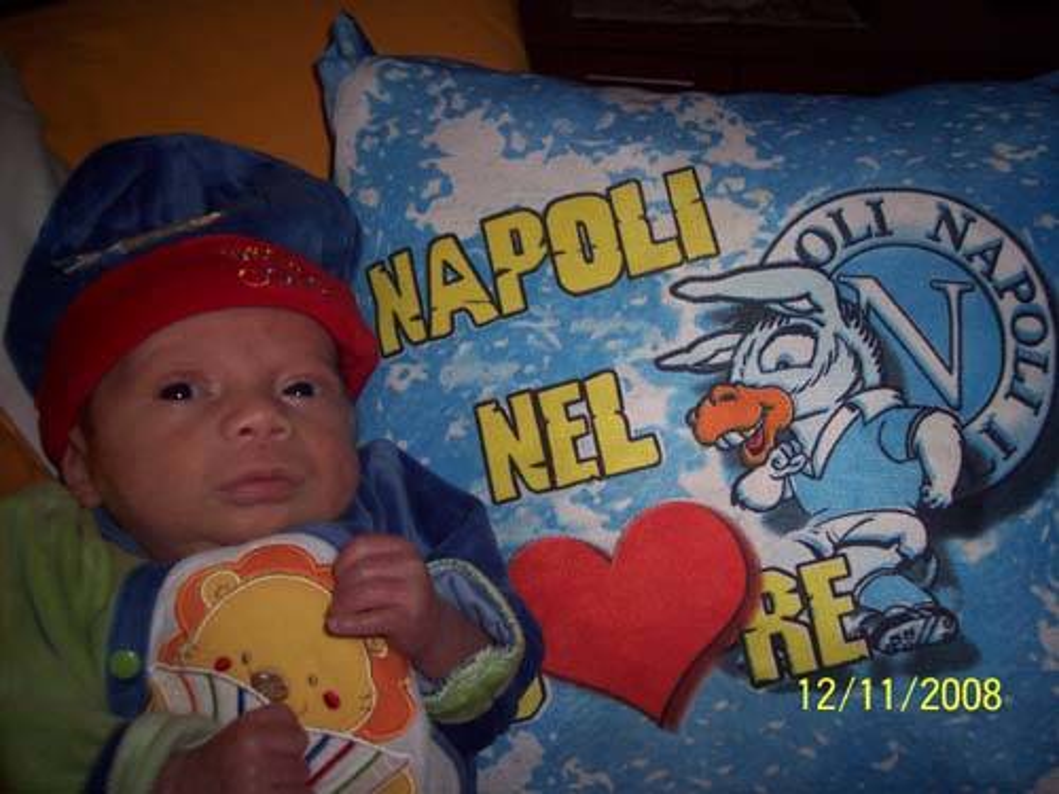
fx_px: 1193
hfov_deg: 47.9
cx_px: 530
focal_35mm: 39
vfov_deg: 36.8
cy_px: 397
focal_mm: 8
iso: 140
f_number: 2.8
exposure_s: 1/60
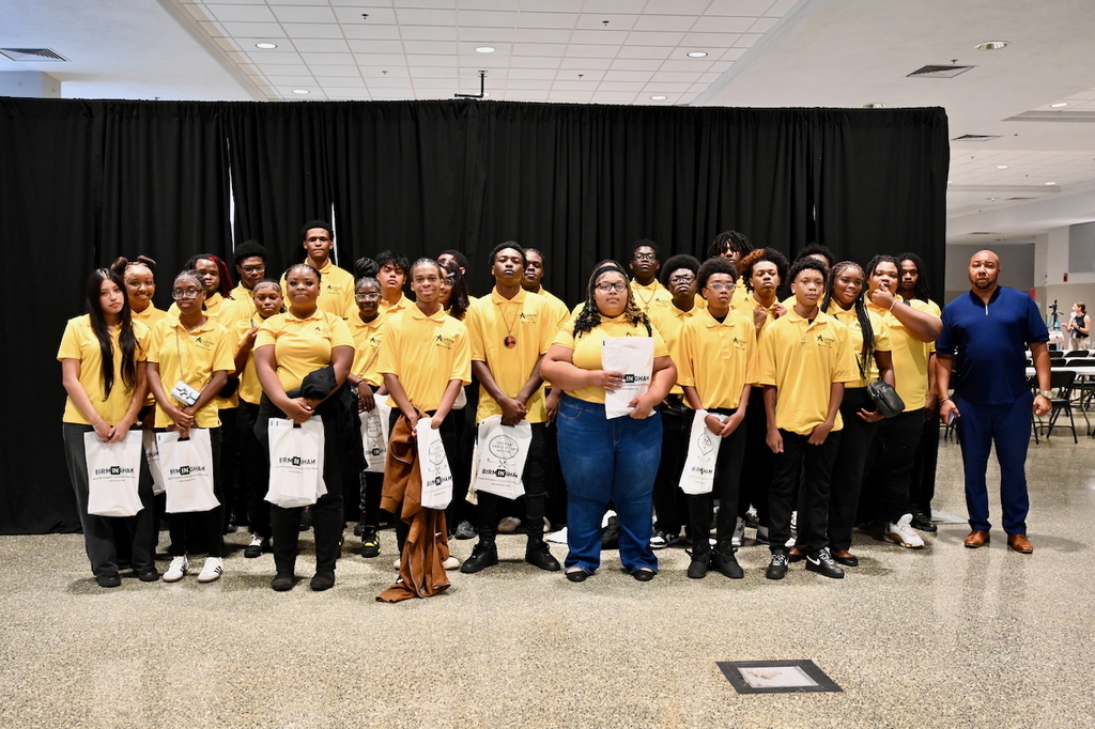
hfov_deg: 55.8
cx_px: 548
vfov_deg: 38.9
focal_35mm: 34
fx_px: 1034
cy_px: 364
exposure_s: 1/125
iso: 2200
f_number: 4
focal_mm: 34
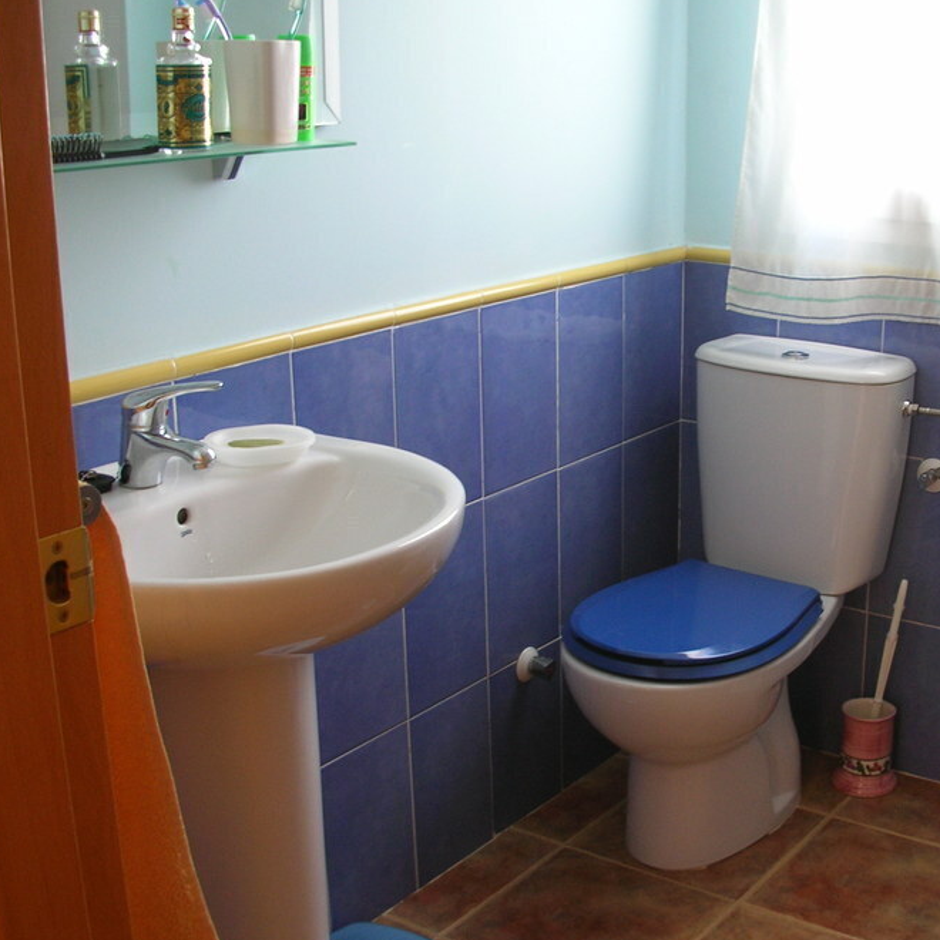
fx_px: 1475
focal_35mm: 48
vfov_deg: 35.3
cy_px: 494
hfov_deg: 35.0
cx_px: 621
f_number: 3
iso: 50
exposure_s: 1/5.7
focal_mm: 5.8
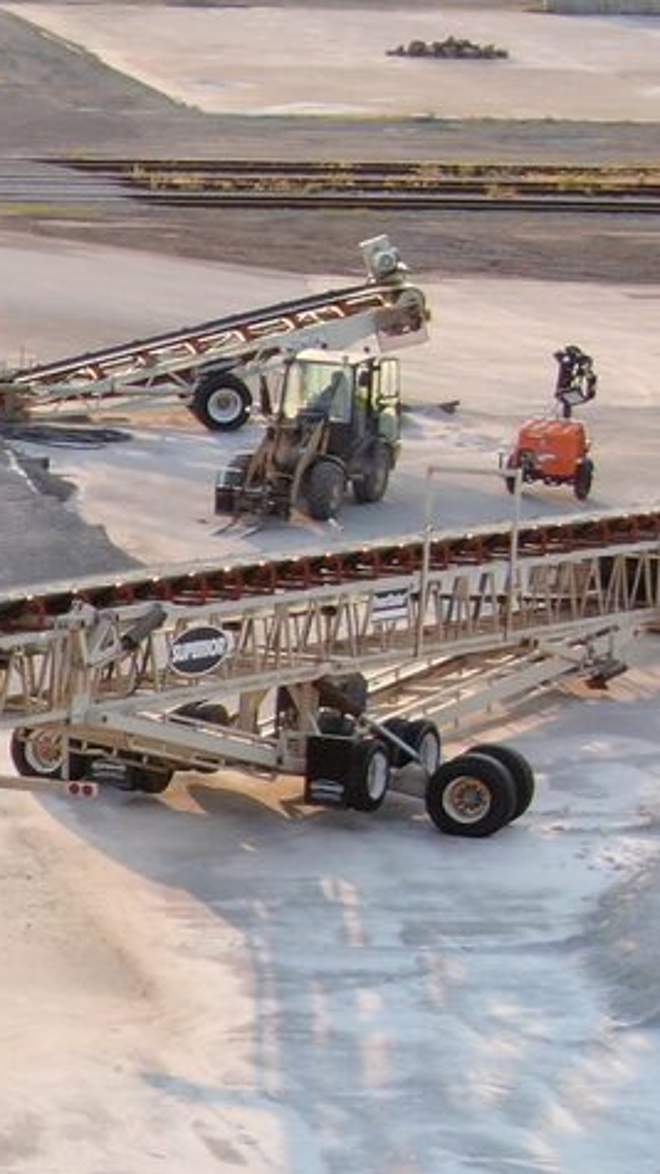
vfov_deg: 12.0
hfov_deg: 6.4
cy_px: 1345
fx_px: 5479
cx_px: -1140
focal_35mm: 176
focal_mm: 8.6
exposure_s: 1/160
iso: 100
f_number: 3.8
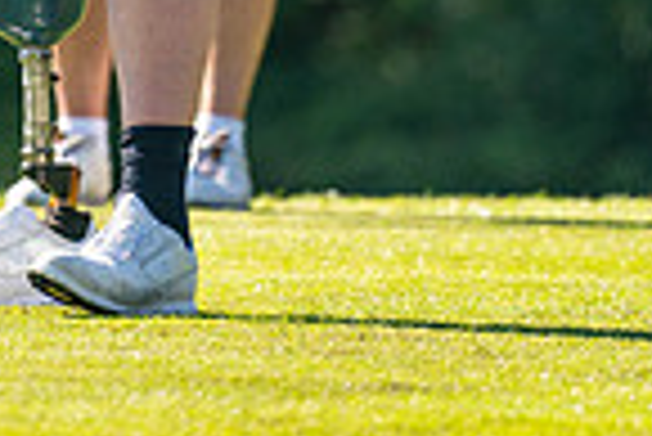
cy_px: -411
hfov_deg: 1.7
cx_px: -27
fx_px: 21700
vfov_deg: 1.2
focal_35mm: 1197
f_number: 4.5
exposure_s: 1/800
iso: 250
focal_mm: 300
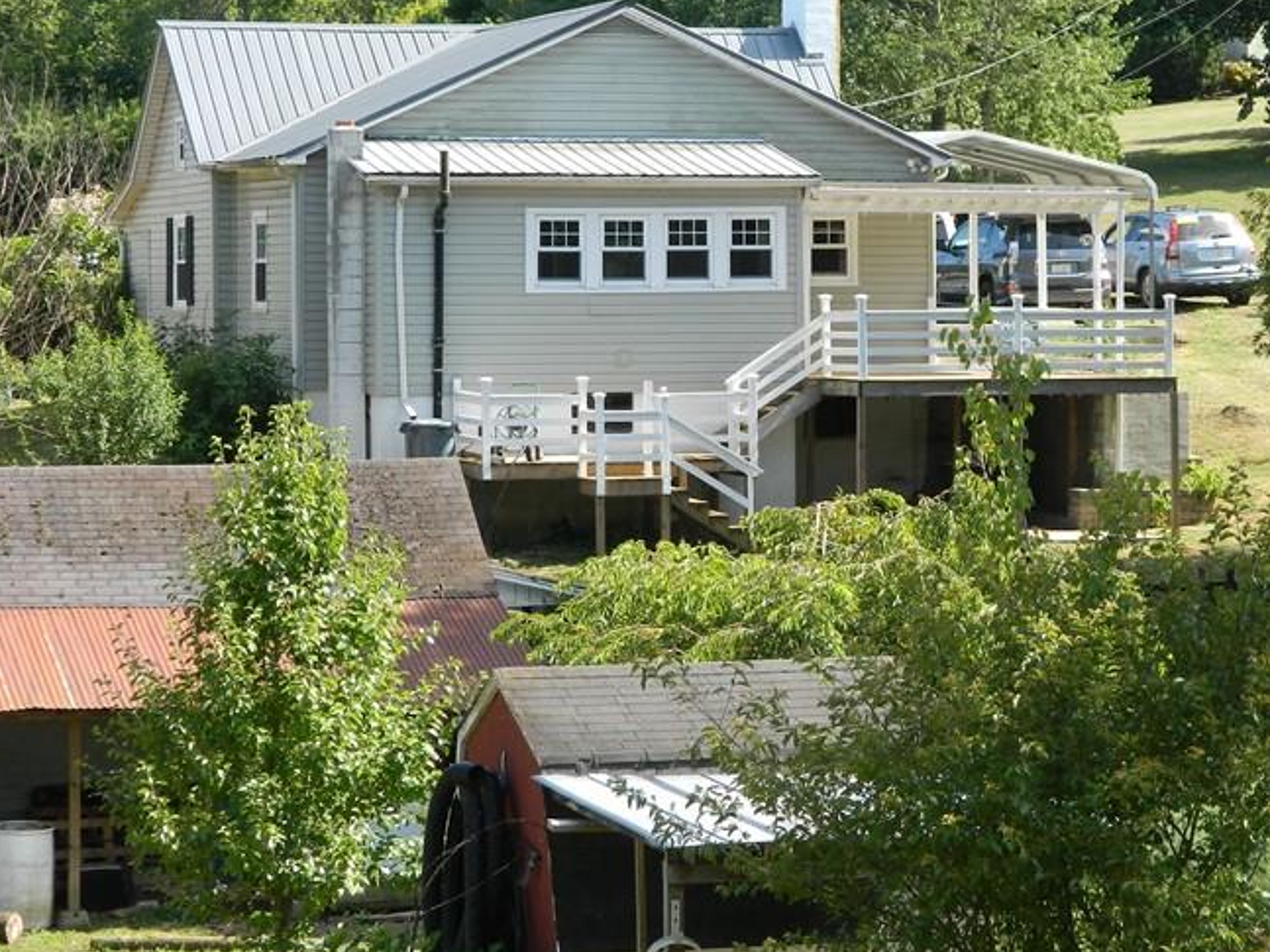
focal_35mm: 133
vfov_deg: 11.1
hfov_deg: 14.8
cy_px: 371
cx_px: 889
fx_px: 4879
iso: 80
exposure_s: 1/200
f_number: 4.2
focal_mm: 15.1
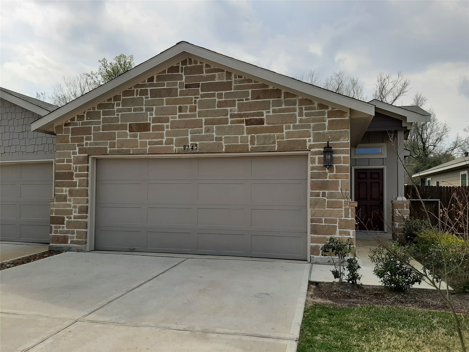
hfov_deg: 67.3
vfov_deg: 53.1
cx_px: 234
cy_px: 176
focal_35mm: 26
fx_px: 352
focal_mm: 3.93
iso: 40
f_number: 1.7
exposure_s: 1/2924
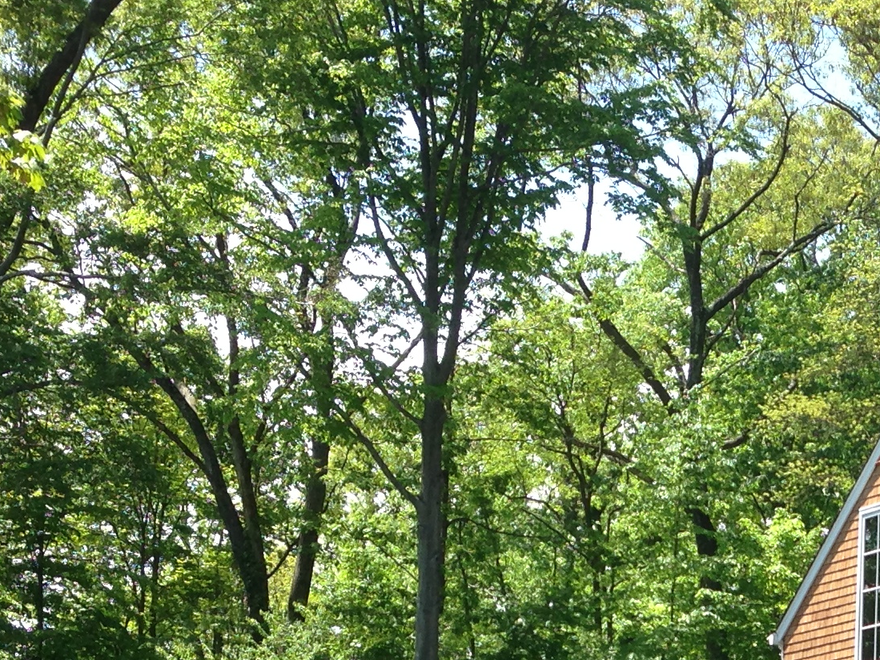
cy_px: 871
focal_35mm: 98
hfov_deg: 19.3
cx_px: 937
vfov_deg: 14.4
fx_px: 2491
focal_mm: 4.13
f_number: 2.4
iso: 50
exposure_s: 1/521
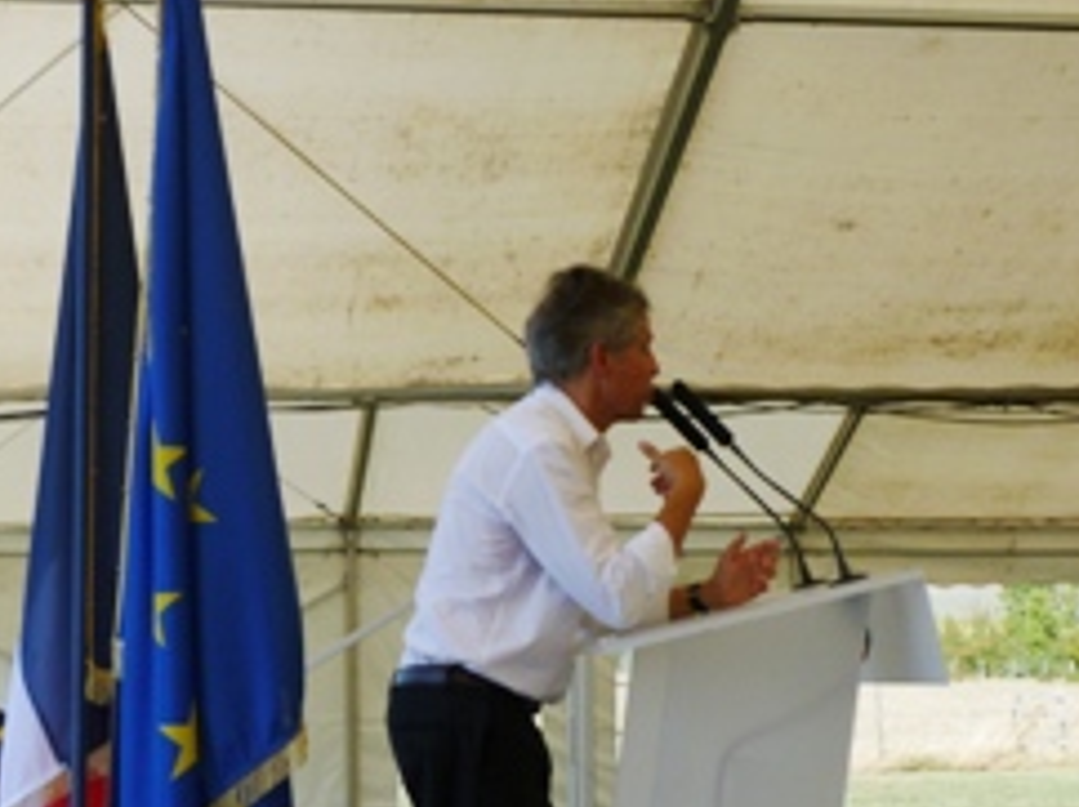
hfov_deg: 19.3
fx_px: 3176
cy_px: 522
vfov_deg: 14.5
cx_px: 584
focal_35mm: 102
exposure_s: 1/250
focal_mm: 9.9
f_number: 4.2
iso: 100
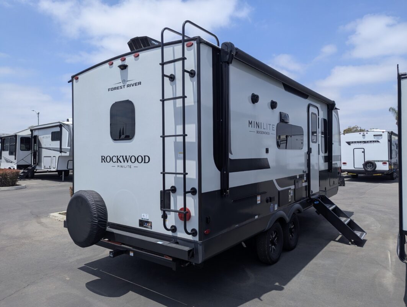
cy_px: 154
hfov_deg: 71.5
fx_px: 283
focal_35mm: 24
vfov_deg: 56.9
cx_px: 204
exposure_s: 1/2695
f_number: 1.85
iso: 50
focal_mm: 6.81
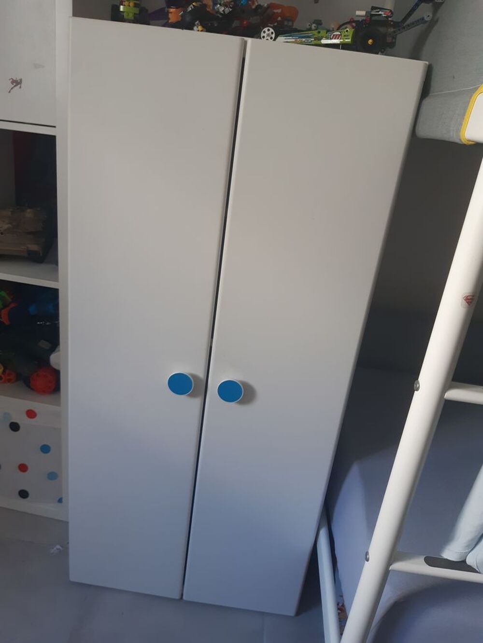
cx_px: 242
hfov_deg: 53.1
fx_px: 484
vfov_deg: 67.3
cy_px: 322
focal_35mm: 26
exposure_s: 1/50
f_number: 1.7
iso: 125
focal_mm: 3.92
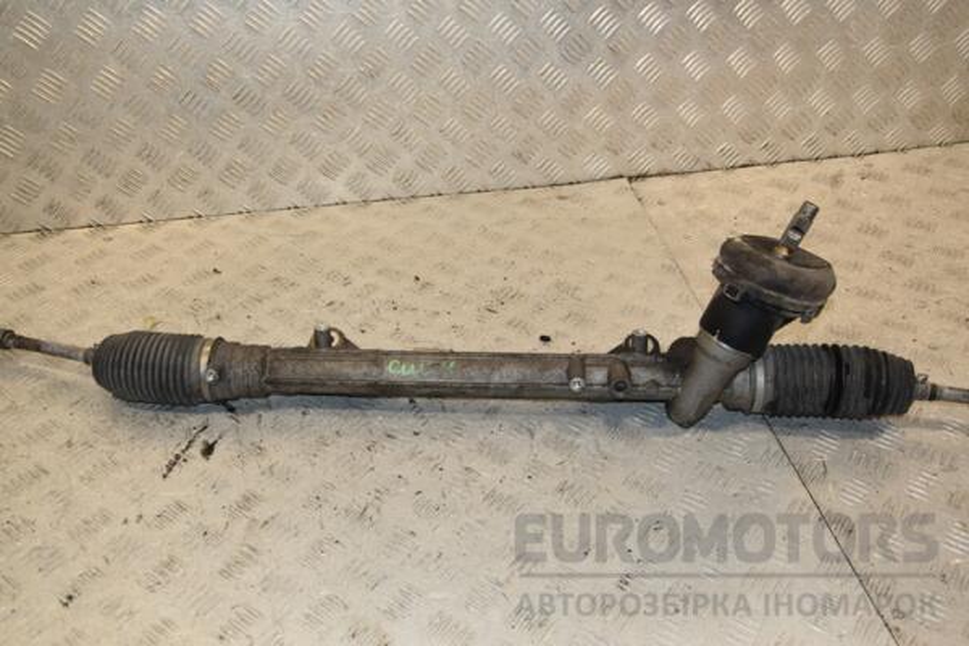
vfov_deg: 36.9
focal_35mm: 36
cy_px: 323
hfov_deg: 53.1
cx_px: 484
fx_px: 969
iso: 800
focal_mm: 24
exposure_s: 1/200
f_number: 7.1
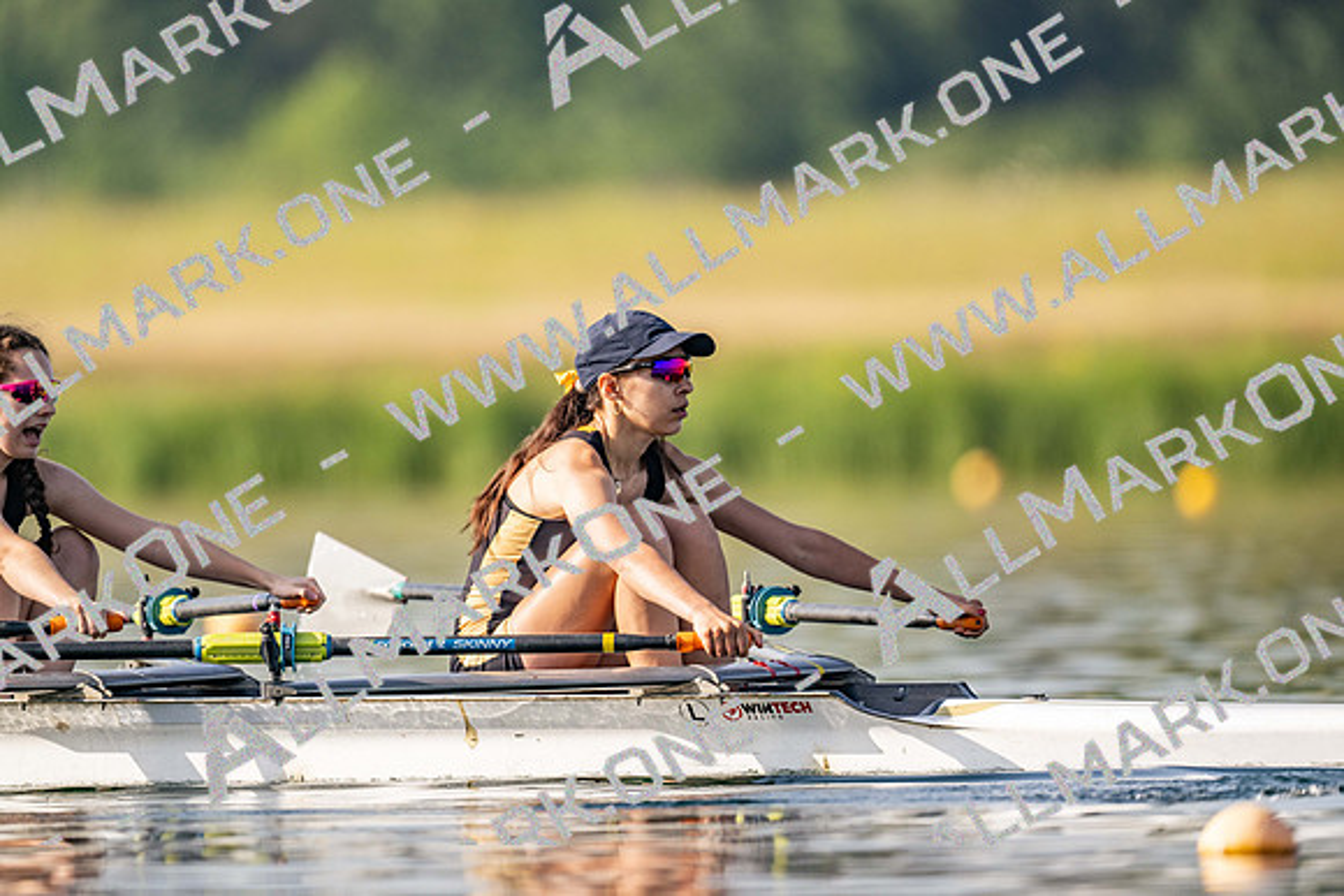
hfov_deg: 3.4
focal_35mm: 600
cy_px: 448
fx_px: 22404
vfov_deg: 2.3
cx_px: 672
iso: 220
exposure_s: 1/2500
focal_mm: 600
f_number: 4
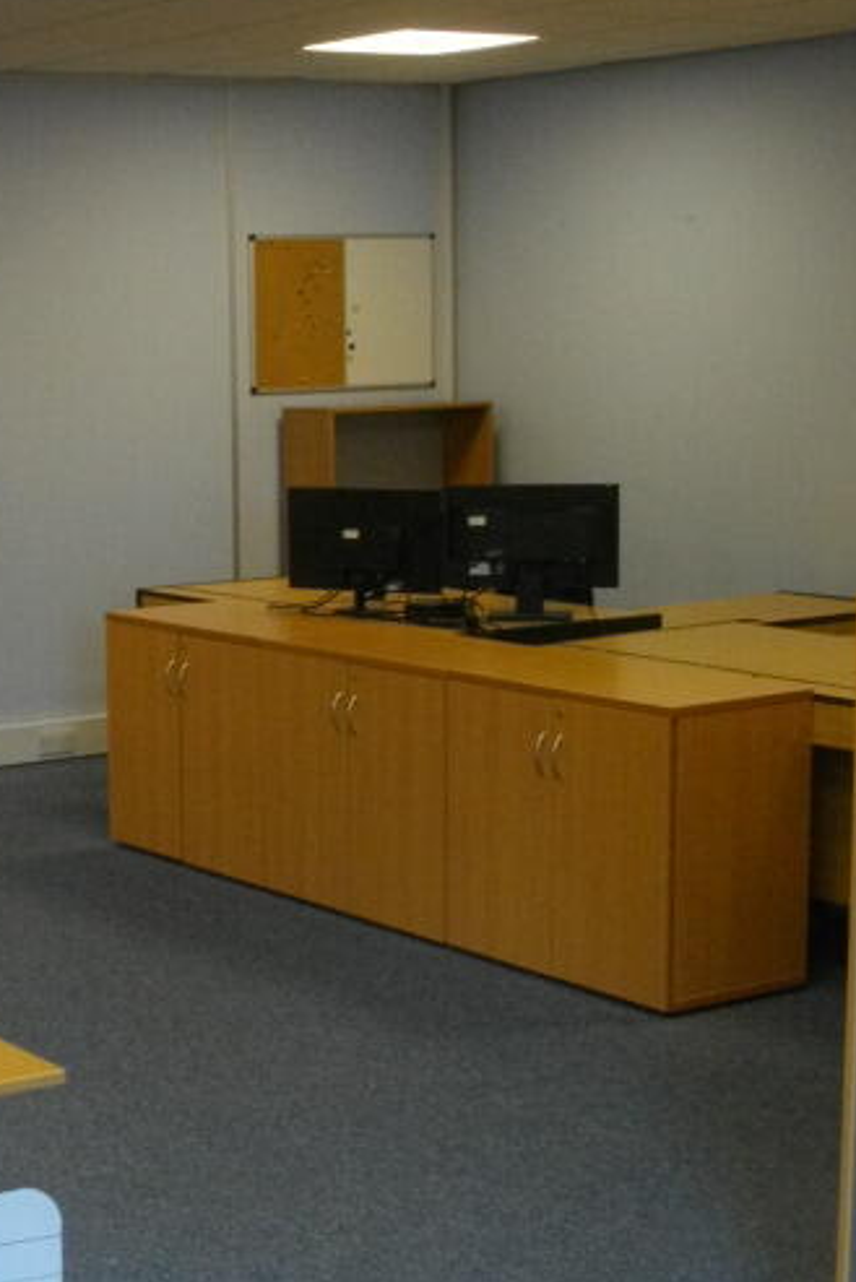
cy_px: 731
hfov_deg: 19.3
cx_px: -122
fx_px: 2388
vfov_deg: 30.0
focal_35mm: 67
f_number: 2.9
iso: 200
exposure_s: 1/60
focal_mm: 5.7
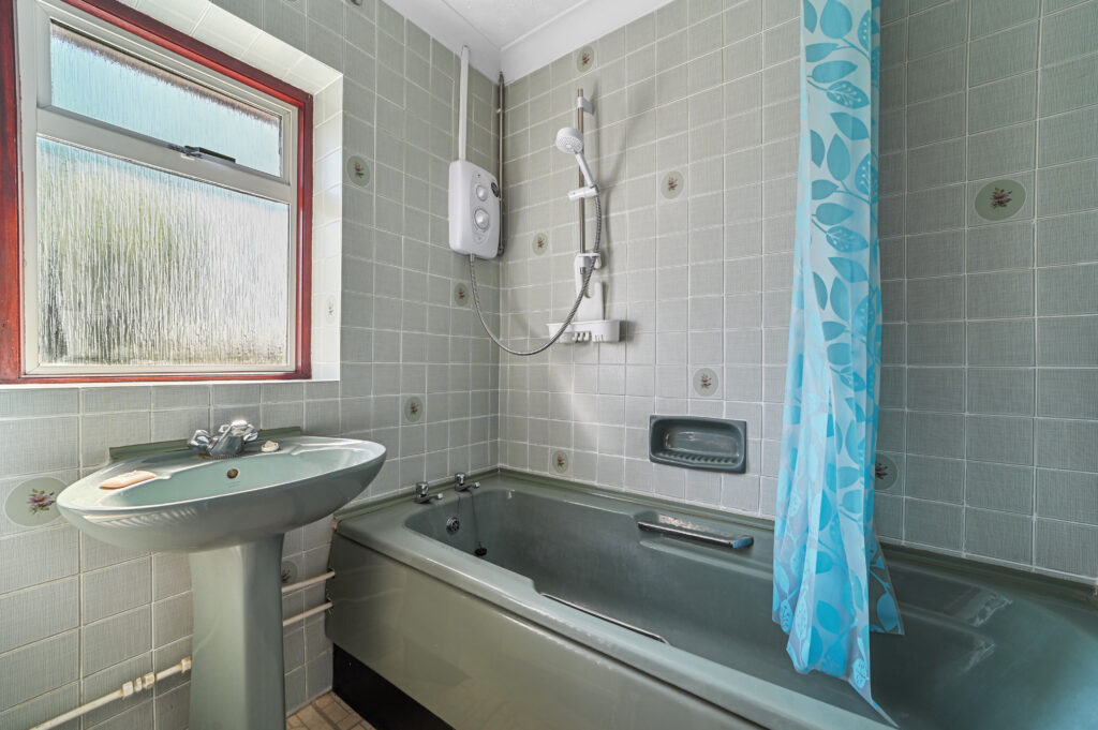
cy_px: 365
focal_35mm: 14
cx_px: 549
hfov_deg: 104.3
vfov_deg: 81.1
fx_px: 427
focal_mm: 14
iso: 400
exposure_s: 1/8
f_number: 8
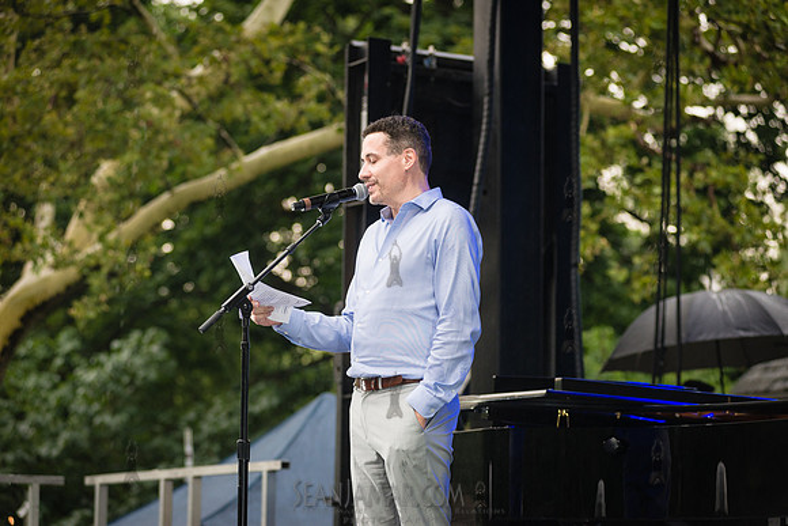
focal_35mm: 112
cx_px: 394
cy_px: 263
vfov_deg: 12.2
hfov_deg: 18.3
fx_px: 2452
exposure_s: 1/200
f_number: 4
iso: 800
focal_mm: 112
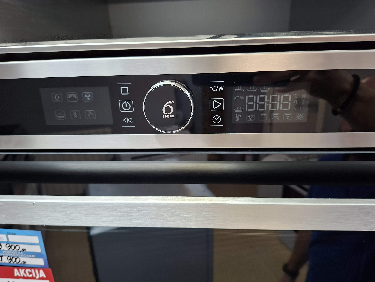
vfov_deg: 58.9
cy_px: 141
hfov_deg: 73.9
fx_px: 249
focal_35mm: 23
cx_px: 188
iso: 320
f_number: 1.8
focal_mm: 5.54
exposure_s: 1/50
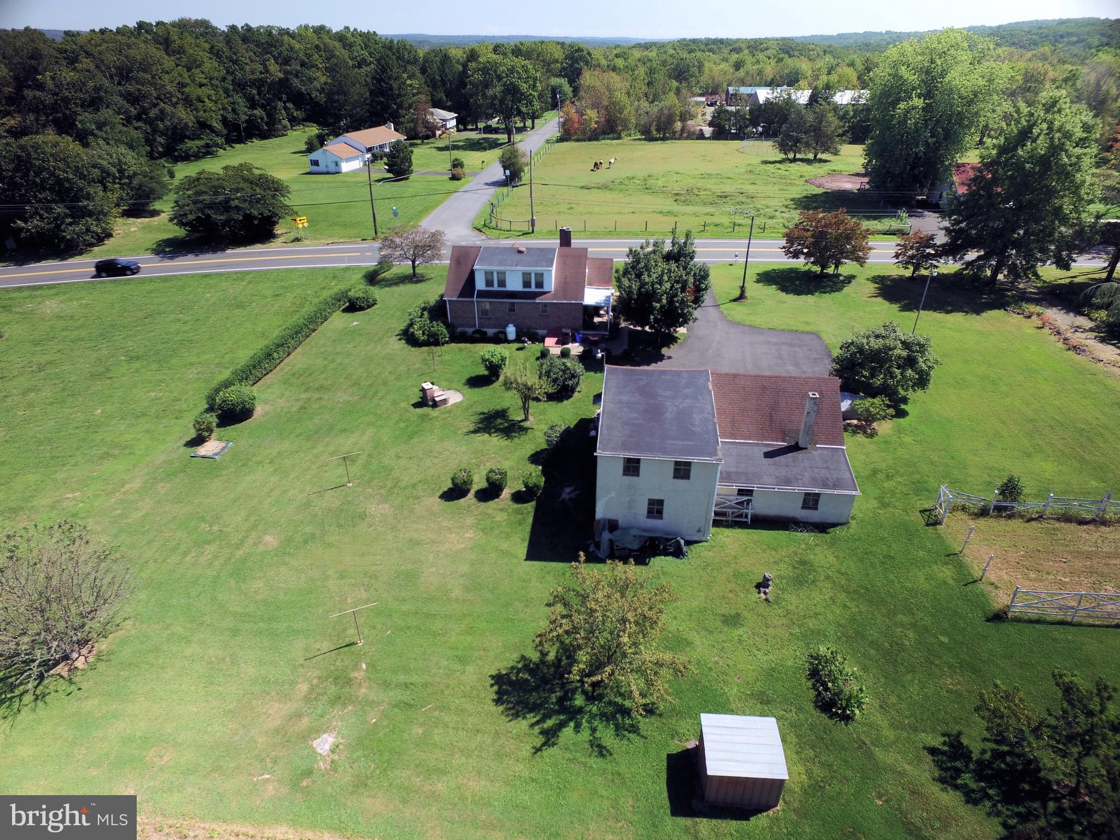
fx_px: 647
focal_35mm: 20
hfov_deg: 81.7
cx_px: 560
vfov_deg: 66.0
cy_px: 420
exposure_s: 1/60
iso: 100
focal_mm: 3.61
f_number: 2.8
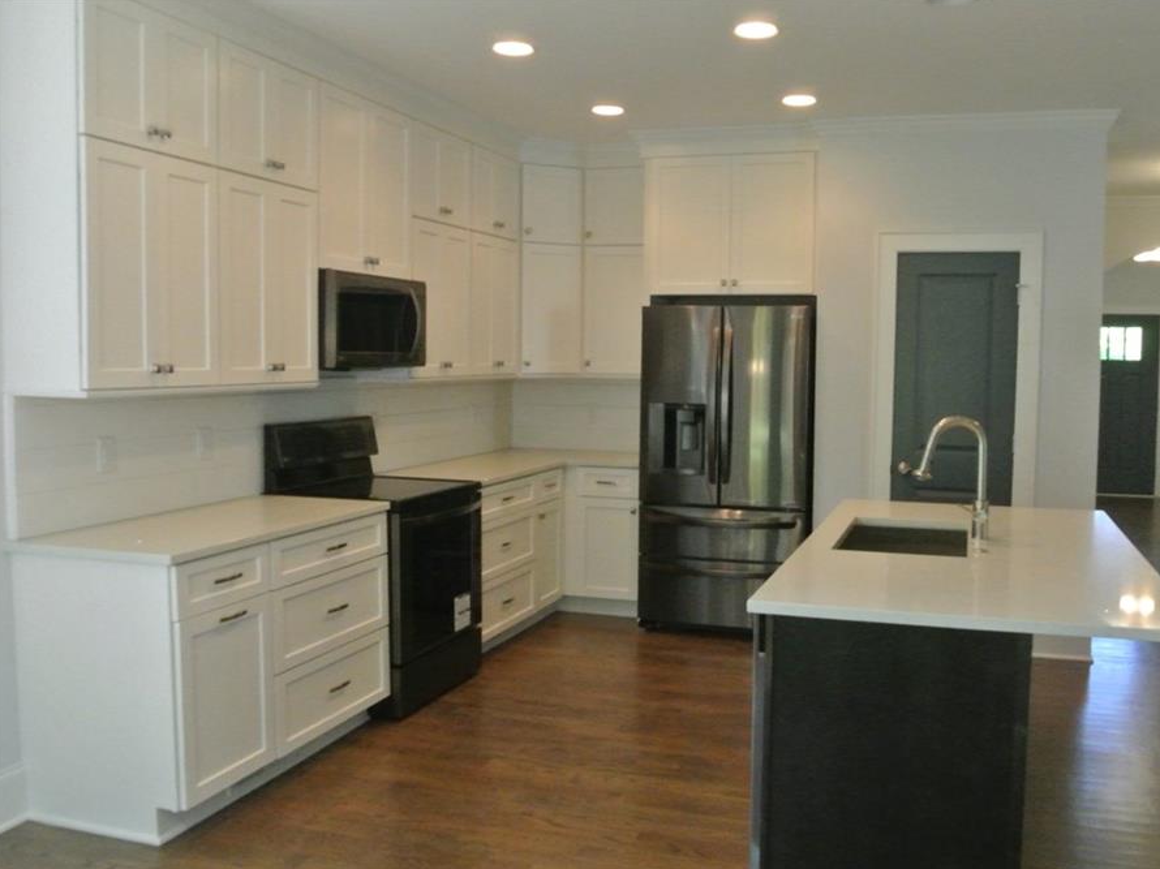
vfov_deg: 45.4
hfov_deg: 58.1
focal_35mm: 31
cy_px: 442
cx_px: 660
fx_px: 1039
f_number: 3.5
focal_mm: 10.7
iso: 3200
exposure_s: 1/60
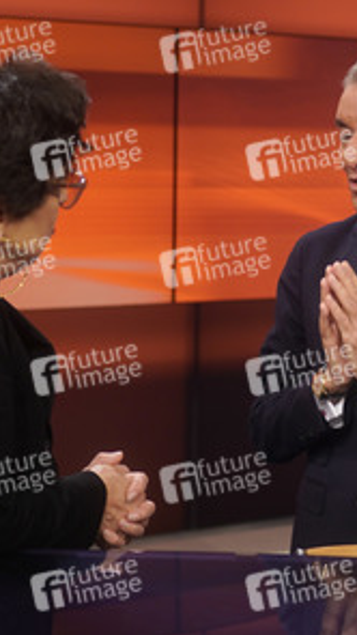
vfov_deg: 29.3
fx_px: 1211
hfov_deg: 16.7
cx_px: 244
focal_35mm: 72
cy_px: 316
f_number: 1.4
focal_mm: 30
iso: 160
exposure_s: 1/80
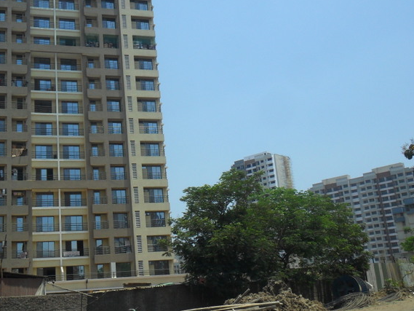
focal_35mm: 45
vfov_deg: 32.2
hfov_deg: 41.6
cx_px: 142
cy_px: 149
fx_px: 538
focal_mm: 5.7
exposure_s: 1/250
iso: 100
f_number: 9.4
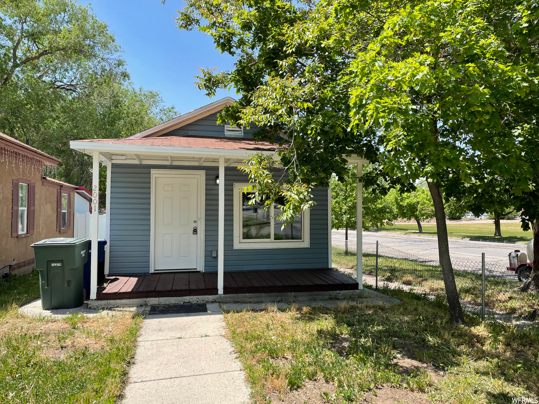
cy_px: 202
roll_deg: +0.2
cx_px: 270
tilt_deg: +3.0
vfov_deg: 53.1
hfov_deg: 67.3
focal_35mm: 26
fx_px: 405
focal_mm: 4.2
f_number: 1.6
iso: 32
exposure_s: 1/1618
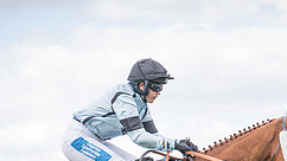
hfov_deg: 10.0
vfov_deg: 5.6
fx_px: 1643
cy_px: 253
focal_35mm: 216
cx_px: 166
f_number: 4
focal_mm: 70
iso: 400
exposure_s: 1/1600
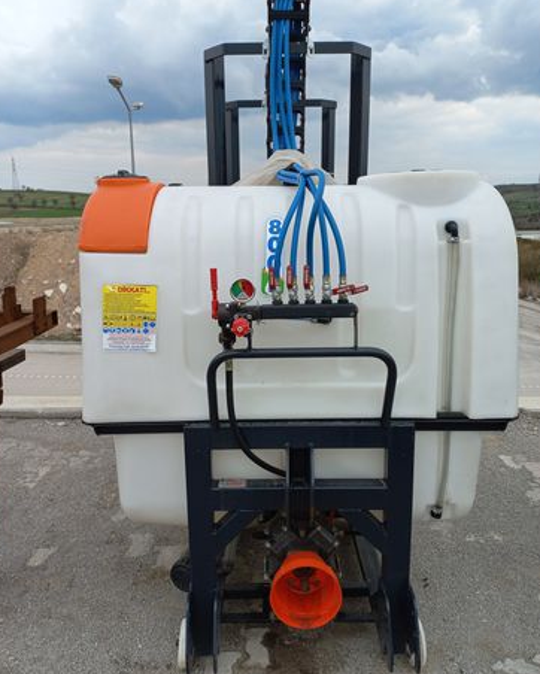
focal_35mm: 27
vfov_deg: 64.0
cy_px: 331
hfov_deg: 53.2
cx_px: 269
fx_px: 539
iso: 25
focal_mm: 4.6
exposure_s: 1/338
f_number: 1.8
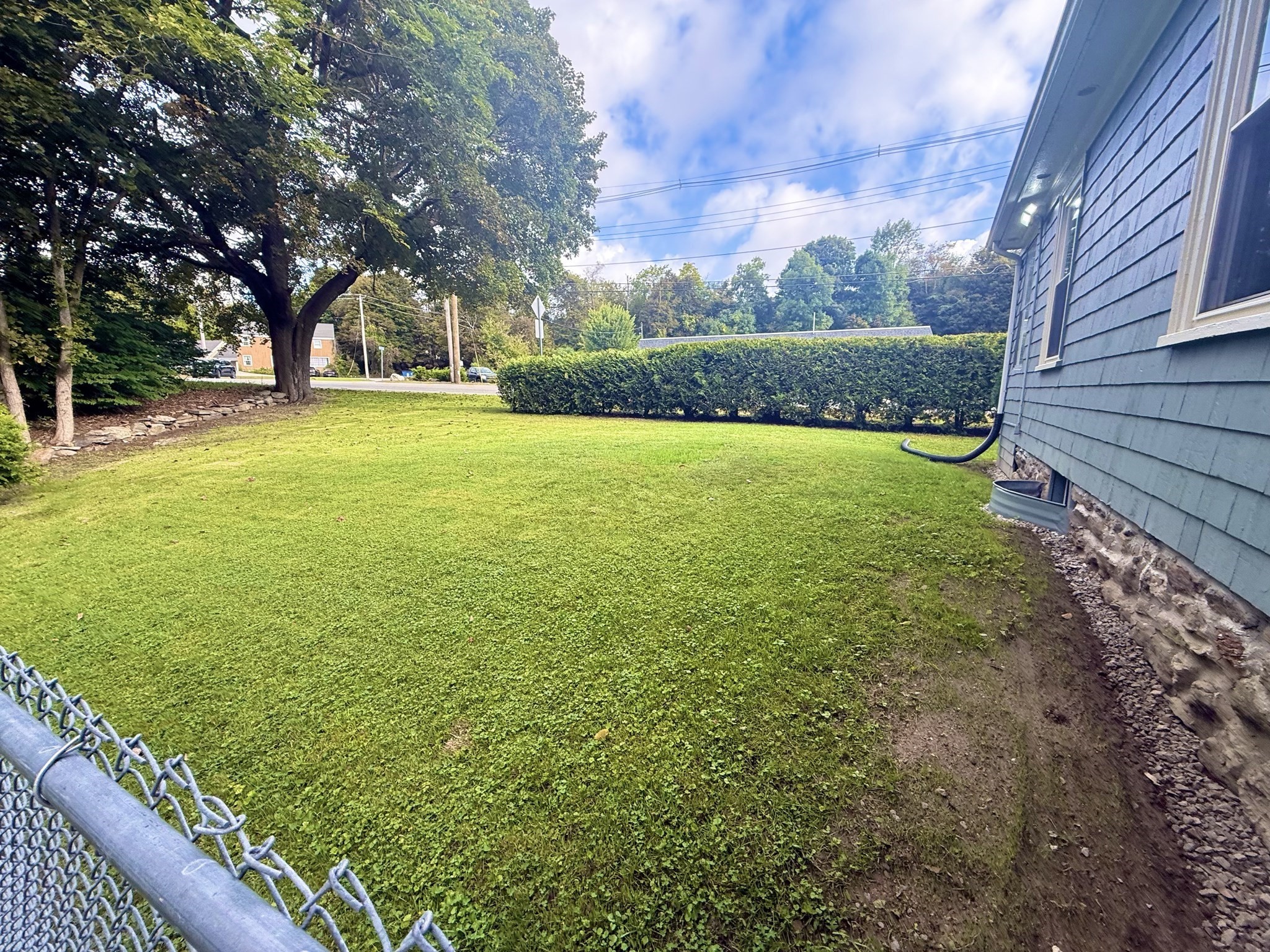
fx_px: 514
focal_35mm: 14
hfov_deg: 102.1
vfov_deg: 85.7
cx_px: 635
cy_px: 476
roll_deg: +2.5
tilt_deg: -7.8
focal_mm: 2.22
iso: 64
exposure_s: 1/250
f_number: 2.2
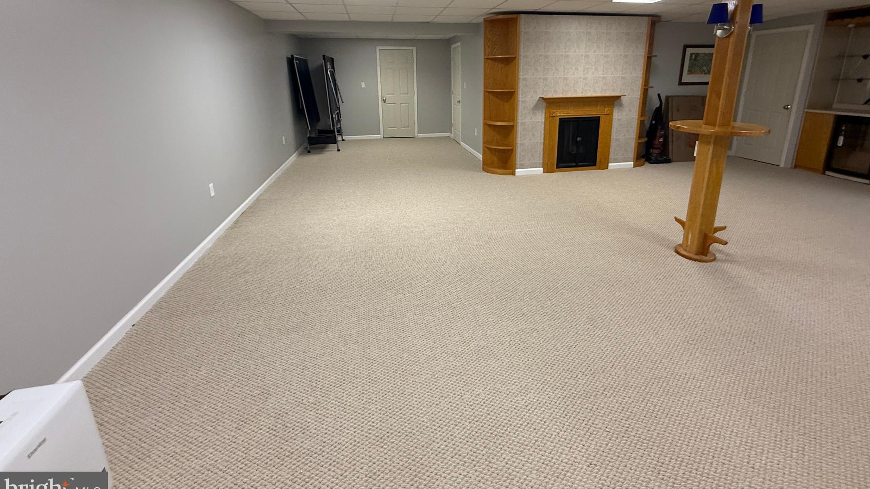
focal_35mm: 16
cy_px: 166
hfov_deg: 99.3
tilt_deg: -12.9
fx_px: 369
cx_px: 453
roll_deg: +0.7
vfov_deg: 65.4
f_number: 2.2
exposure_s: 1/120
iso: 320
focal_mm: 2.22
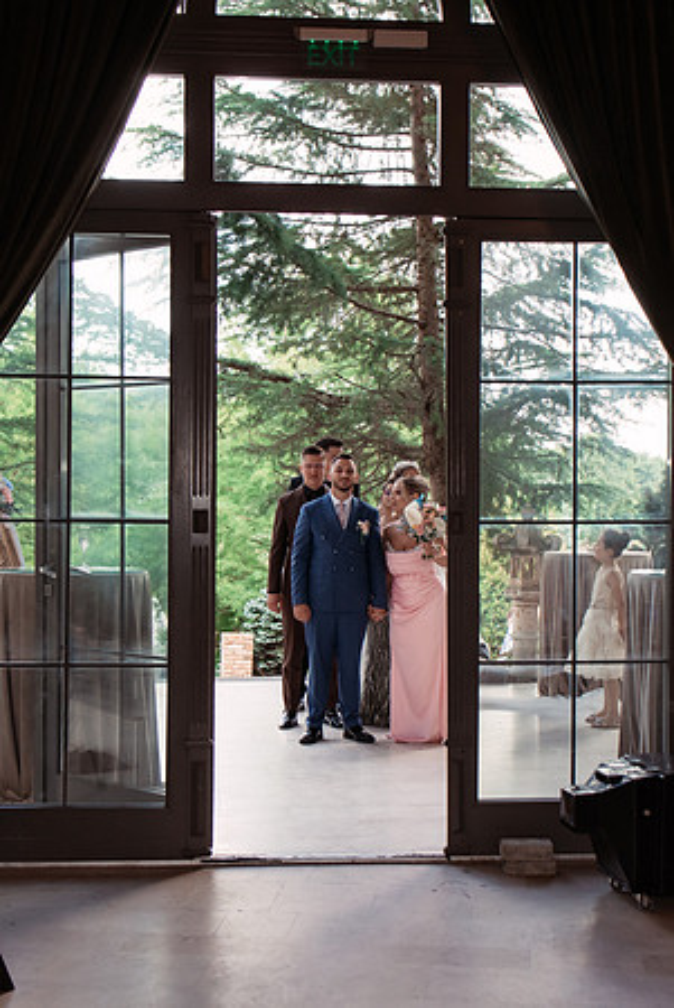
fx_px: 1471
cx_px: 364
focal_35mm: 52
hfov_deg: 25.8
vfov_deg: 37.8
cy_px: 504
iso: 1250
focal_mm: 35
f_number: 5.6
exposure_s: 1/250
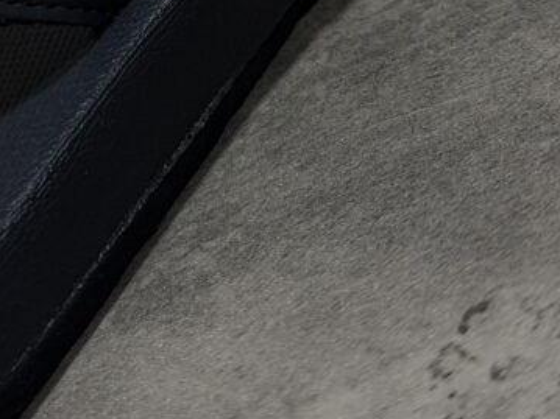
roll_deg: +25.8
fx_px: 1730
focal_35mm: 107
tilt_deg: -21.4
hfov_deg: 18.2
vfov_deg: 13.4
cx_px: 117
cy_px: -100
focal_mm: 6.76
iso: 320
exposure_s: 1/40
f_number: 1.78
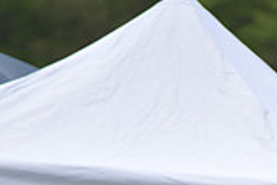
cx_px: 221
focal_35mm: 1501
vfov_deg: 0.9
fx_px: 11560
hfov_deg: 1.4
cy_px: 512
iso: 800
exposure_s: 1/2500
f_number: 4
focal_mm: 400
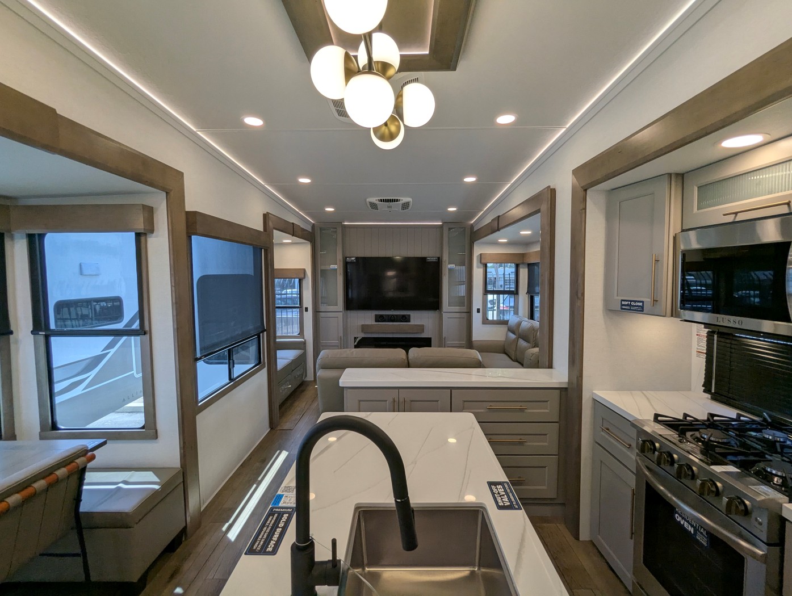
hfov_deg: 94.4
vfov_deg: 78.2
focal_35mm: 16
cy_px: 298
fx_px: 367
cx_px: 396
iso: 99
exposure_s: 1/174
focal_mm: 2.35
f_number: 2.2
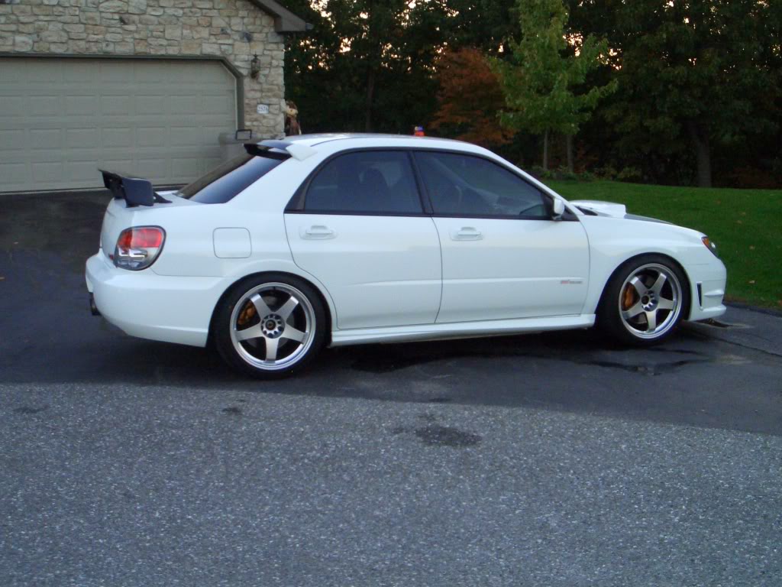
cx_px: 391
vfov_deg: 33.6
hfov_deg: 43.9
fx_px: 971
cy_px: 294
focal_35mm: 43
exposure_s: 1/80
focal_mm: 5.7
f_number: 4.3
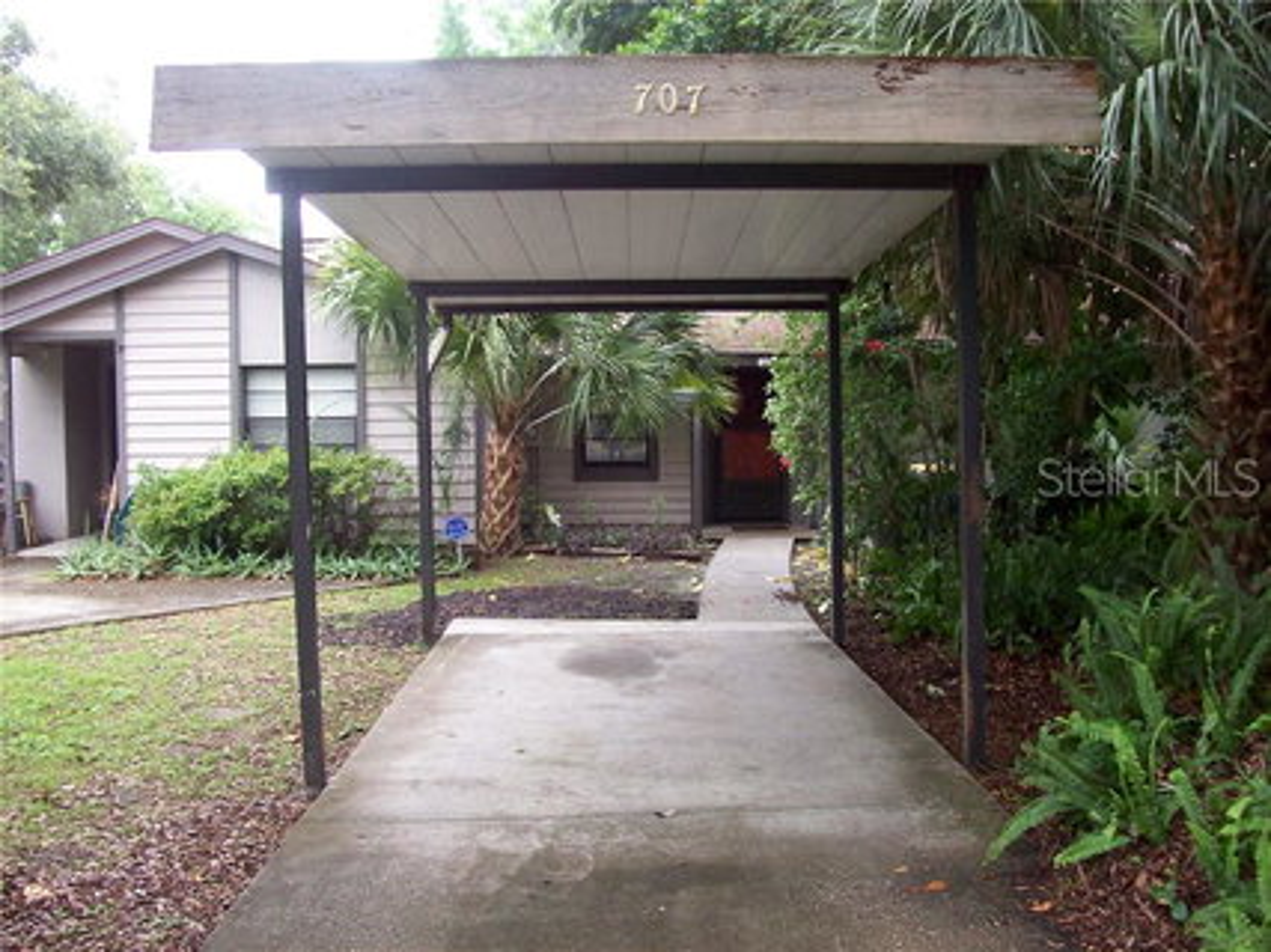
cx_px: 636
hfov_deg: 51.4
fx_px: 1321
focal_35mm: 36
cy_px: 476
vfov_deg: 39.6
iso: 80
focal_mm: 6
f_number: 2.7
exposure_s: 1/103
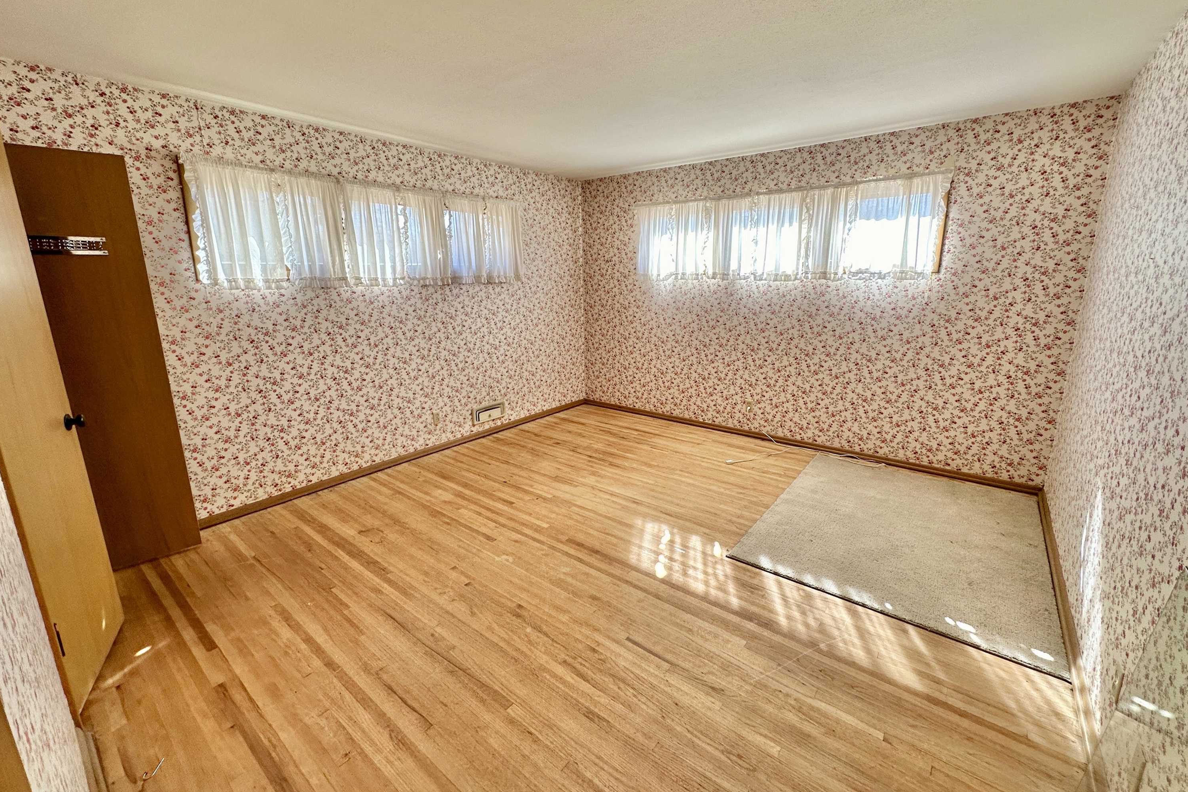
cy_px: 381
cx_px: 597
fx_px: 495
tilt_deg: -12.5
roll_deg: +0.4
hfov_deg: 100.4
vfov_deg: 77.3
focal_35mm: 15
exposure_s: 1/99
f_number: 2.2
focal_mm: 2.22
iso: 64
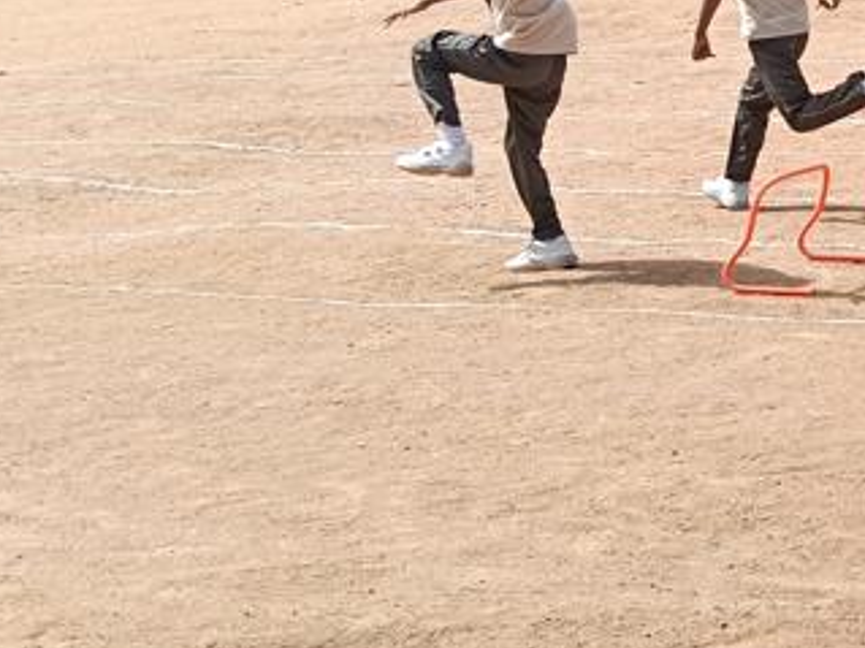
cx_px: 1128
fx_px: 2248
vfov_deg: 16.1
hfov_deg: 20.0
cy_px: -5
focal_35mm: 90
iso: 50
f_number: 1.8
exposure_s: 1/390
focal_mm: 3.98
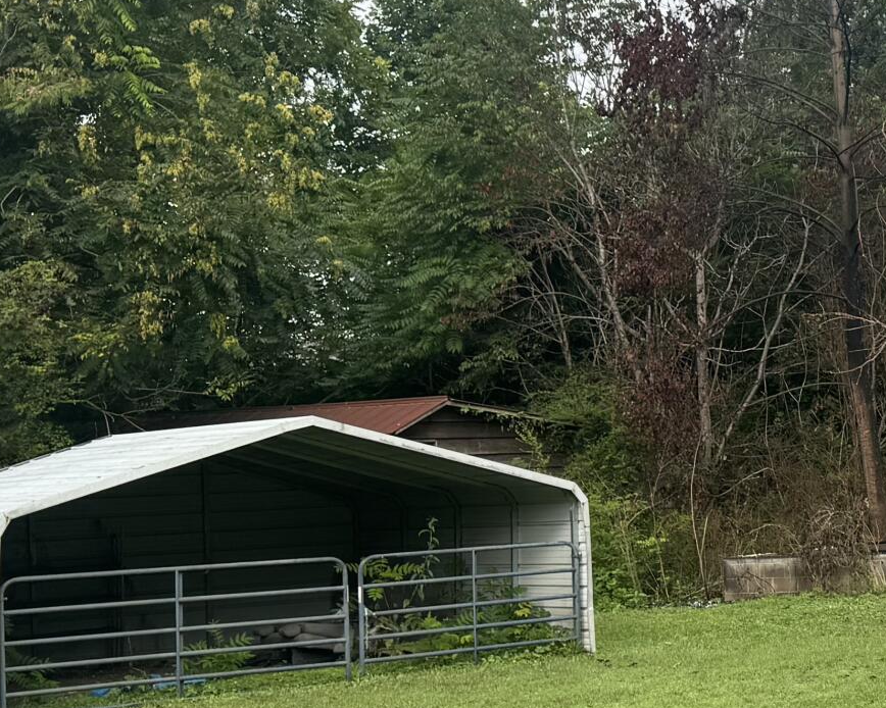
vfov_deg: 18.9
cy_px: 351
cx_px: 1188
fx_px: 2124
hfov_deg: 21.1
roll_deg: +1.9
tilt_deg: +1.2
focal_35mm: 81
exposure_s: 1/1172
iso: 80
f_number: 1.78
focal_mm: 6.76
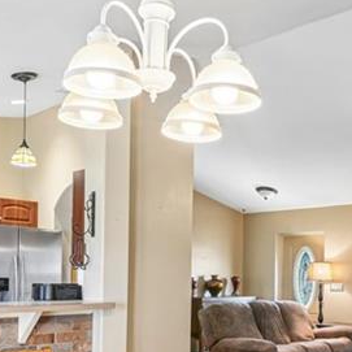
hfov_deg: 37.4
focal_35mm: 45
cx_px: 209
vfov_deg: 36.6
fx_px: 518
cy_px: 268
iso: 400
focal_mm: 14
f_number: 8
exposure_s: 1/5
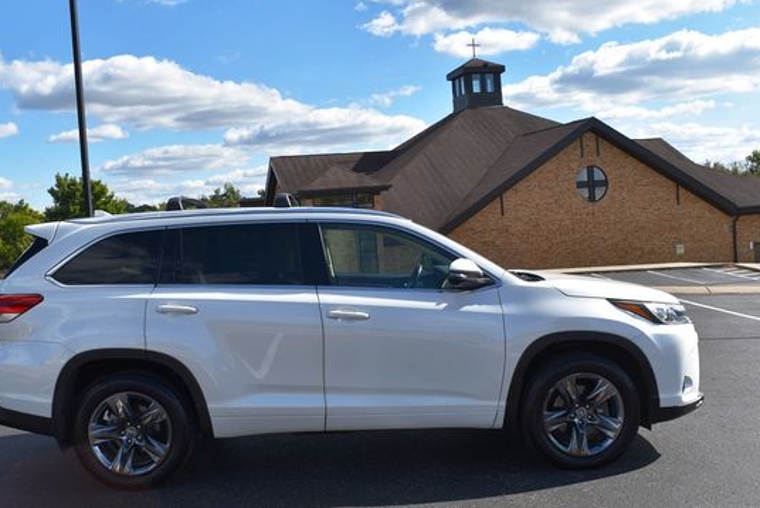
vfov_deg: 35.4
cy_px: 265
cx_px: 354
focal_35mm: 38
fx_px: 794
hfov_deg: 51.1
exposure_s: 1/250
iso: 100
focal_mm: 21
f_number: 8
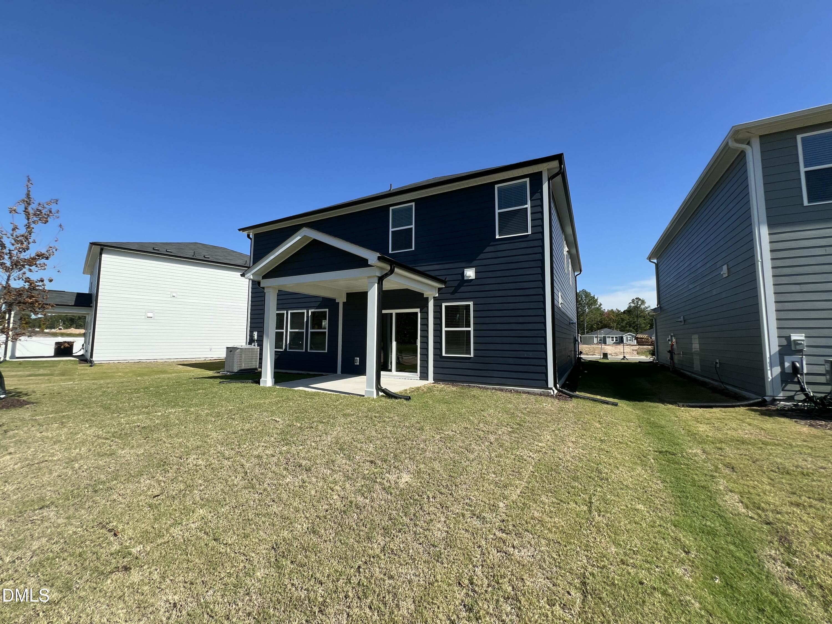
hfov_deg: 106.2
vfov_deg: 89.9
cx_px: 416
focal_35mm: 13
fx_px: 312
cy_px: 312
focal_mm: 1.57
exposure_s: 1/943
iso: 32
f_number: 1.8
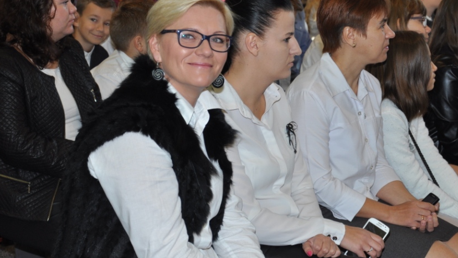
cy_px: 109
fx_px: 1226
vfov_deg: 12.0
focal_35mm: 101
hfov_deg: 21.1
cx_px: 278
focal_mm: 52
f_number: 5
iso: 400
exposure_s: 1/60
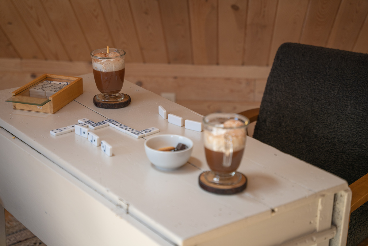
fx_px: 715
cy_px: 123
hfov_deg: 28.8
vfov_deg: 19.5
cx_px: 184
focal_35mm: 70
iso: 400
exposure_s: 1/100
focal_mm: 70
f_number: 2.8
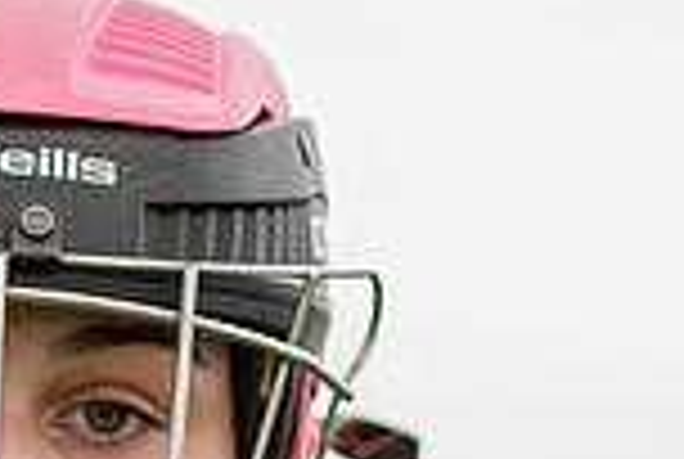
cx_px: -58
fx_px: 32630
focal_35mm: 1714
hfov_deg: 1.2
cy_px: 713
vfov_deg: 0.8
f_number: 2.8
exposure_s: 1/1000
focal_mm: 300
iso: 140
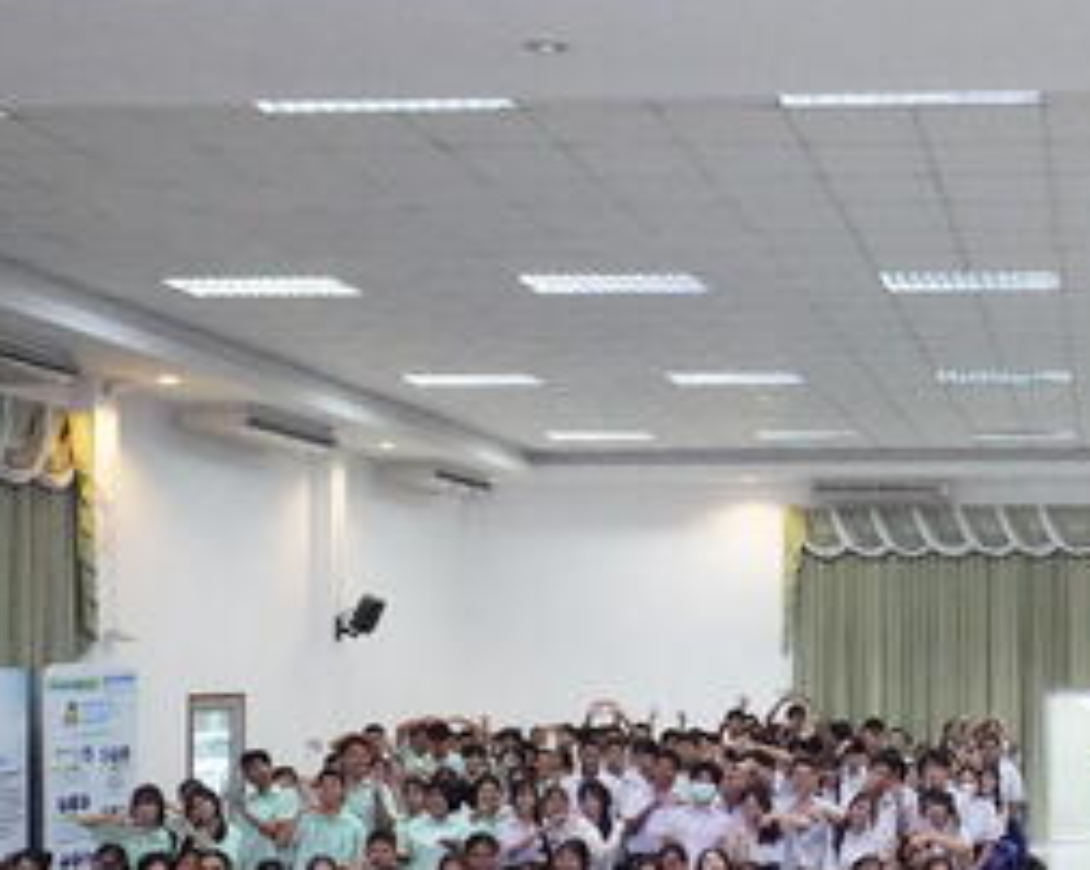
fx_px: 1837
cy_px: 631
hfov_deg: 30.7
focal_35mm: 57
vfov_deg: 26.4
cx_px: 1086
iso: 16000
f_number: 5.6
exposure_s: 1/320
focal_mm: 16
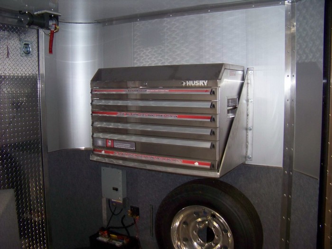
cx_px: 166
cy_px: 124
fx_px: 345
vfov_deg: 39.7
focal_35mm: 36
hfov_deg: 51.4
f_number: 2.8
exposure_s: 1/30
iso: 200
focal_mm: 5.85
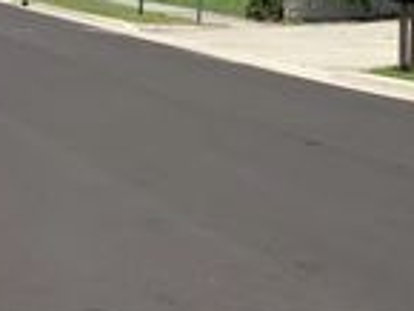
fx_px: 1532
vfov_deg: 11.6
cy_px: 168
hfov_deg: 15.0
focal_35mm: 128
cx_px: -37
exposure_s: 1/3322
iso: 20
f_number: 1.8
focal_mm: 3
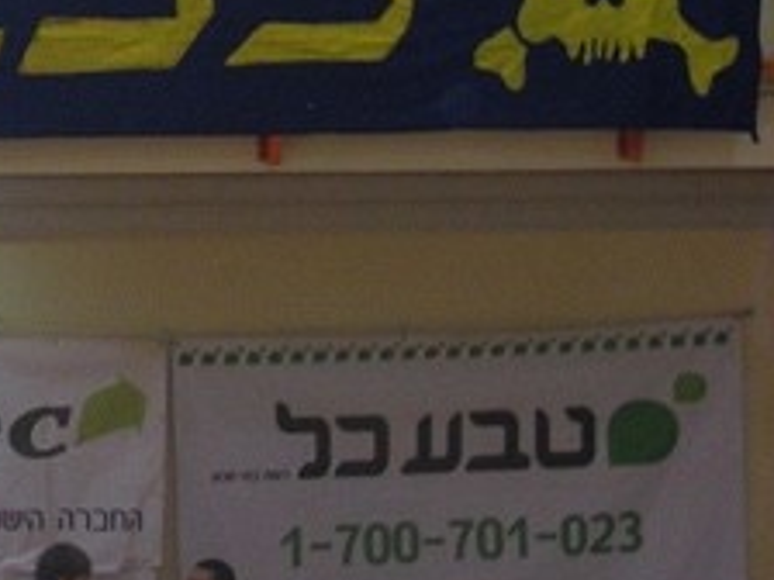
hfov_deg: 6.9
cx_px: -605
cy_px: -224
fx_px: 6305
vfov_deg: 5.2
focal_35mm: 282
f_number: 3.5
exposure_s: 1/60
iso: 136
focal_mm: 13.2
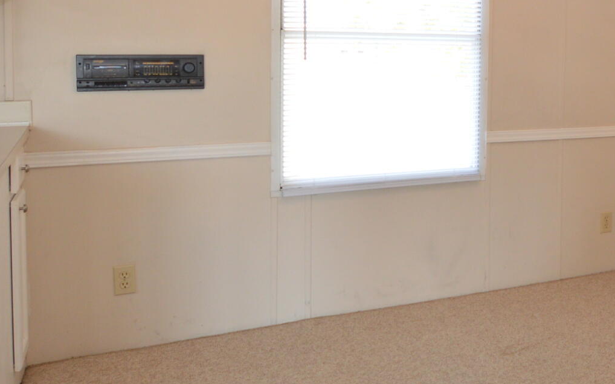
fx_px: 754
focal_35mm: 45
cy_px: 85
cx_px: 680
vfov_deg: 28.1
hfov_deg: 37.1
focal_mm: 10
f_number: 4
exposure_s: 1/60
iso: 400
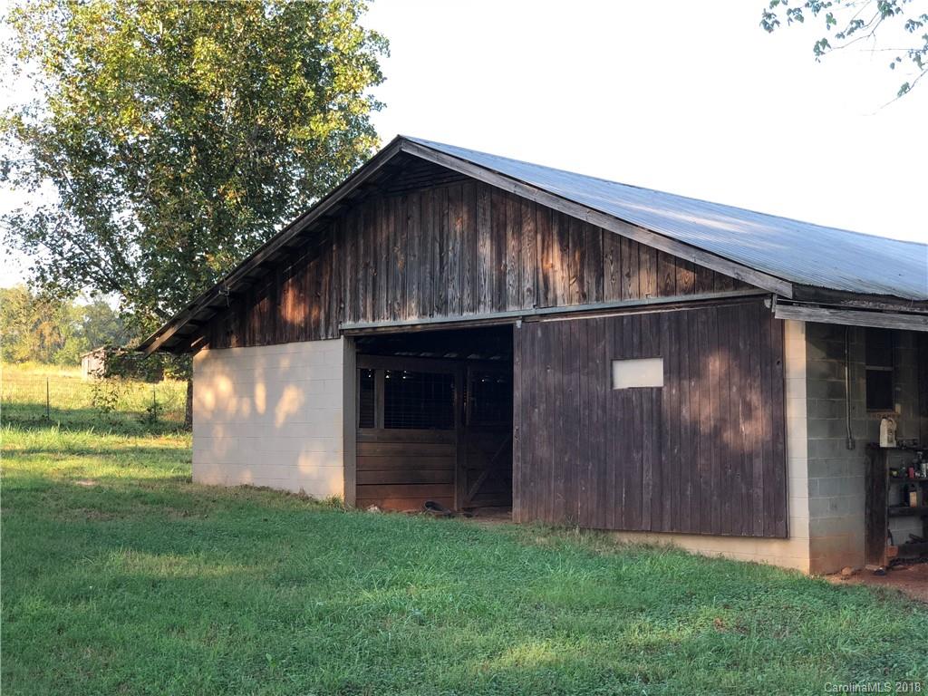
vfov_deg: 28.0
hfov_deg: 36.8
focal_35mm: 52
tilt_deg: +4.6
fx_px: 1394
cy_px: 348
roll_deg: +0.6
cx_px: 464
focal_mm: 6
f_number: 2.4
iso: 20
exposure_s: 1/120
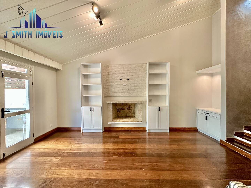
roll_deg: +0.3
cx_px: 126
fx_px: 102
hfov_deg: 102.1
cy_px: 94
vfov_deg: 85.7
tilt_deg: -0.1
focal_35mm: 14
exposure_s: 1/60
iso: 200
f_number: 2.2
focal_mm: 2.22
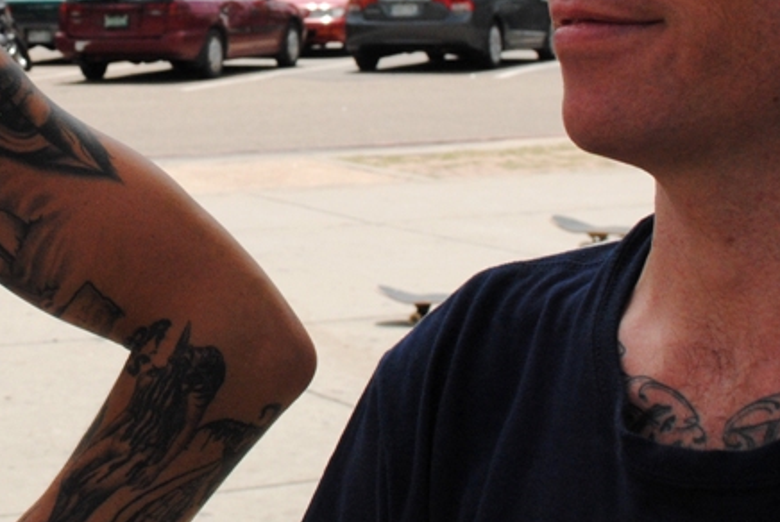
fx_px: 2256
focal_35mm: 104
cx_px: 93
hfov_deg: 19.3
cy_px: -23
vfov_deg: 13.0
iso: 400
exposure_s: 1/1250
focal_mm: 26
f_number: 7.1
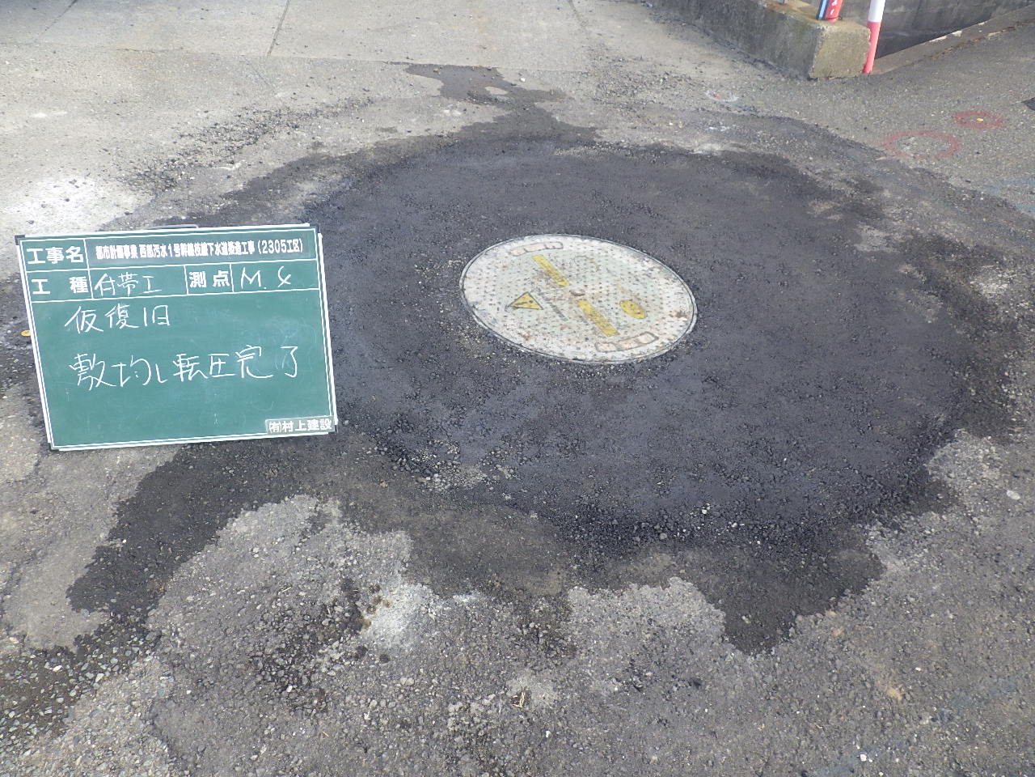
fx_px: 837
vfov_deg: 49.7
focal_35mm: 28
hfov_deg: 63.4
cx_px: 518
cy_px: 388
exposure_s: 1/160
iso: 125
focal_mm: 5
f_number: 4.2
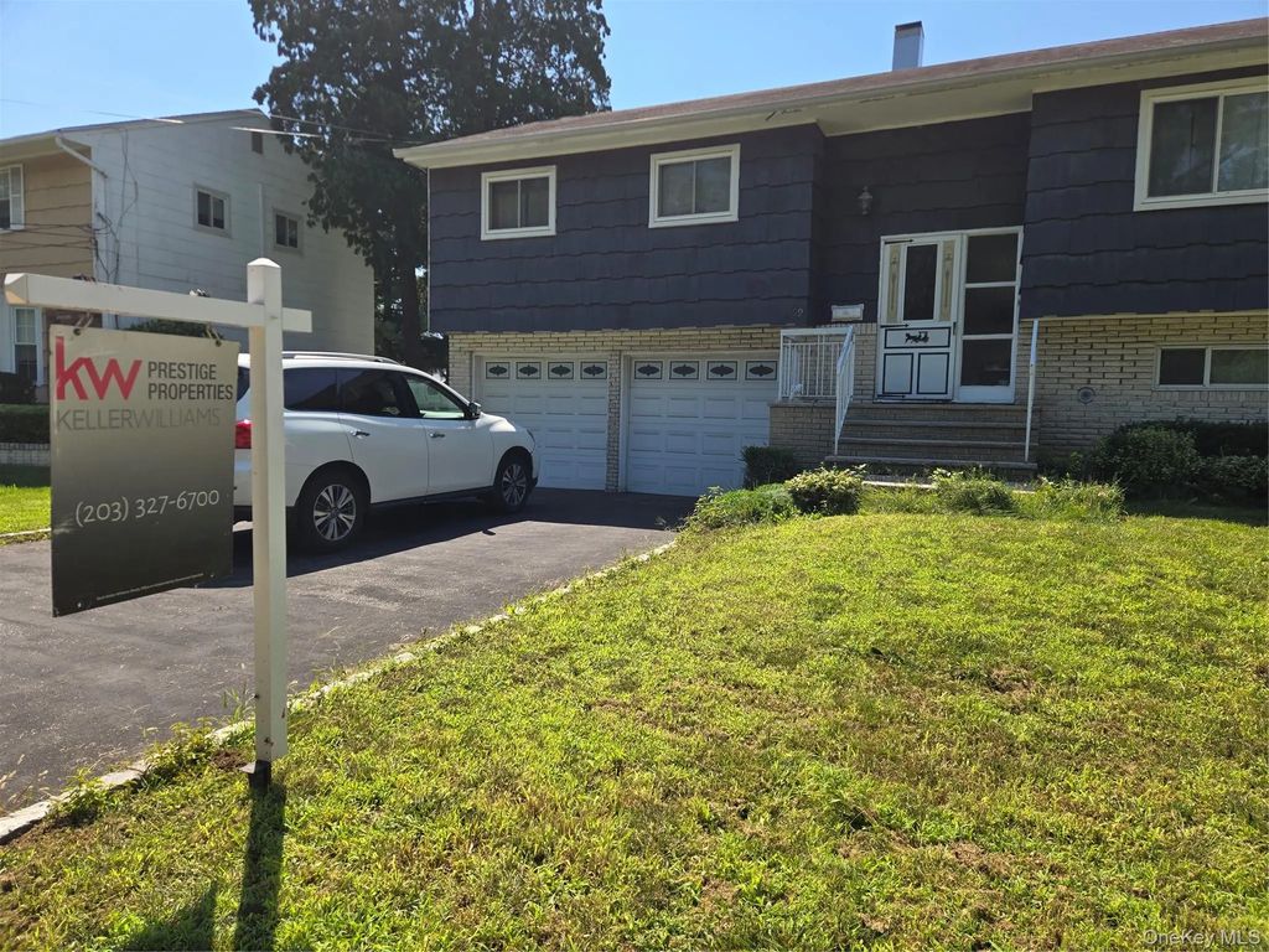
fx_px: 843
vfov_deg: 58.9
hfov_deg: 73.9
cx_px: 634
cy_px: 476
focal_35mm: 23
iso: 25
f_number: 1.8
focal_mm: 5.4
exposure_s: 1/1372
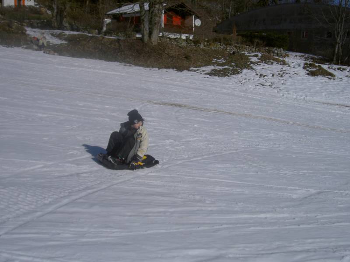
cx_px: 175
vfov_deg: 36.8
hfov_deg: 47.9
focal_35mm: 39
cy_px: 131
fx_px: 394
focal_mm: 8
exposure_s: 1/2000
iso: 100
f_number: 4.7
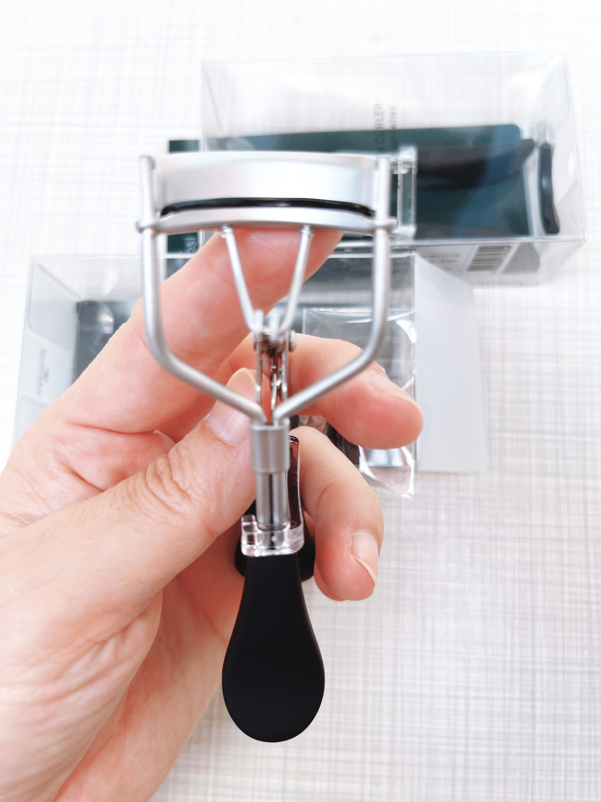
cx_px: 300
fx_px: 602
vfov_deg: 67.3
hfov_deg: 53.1
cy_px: 401
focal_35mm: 26
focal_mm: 5.1
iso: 50
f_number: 1.6
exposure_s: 1/428
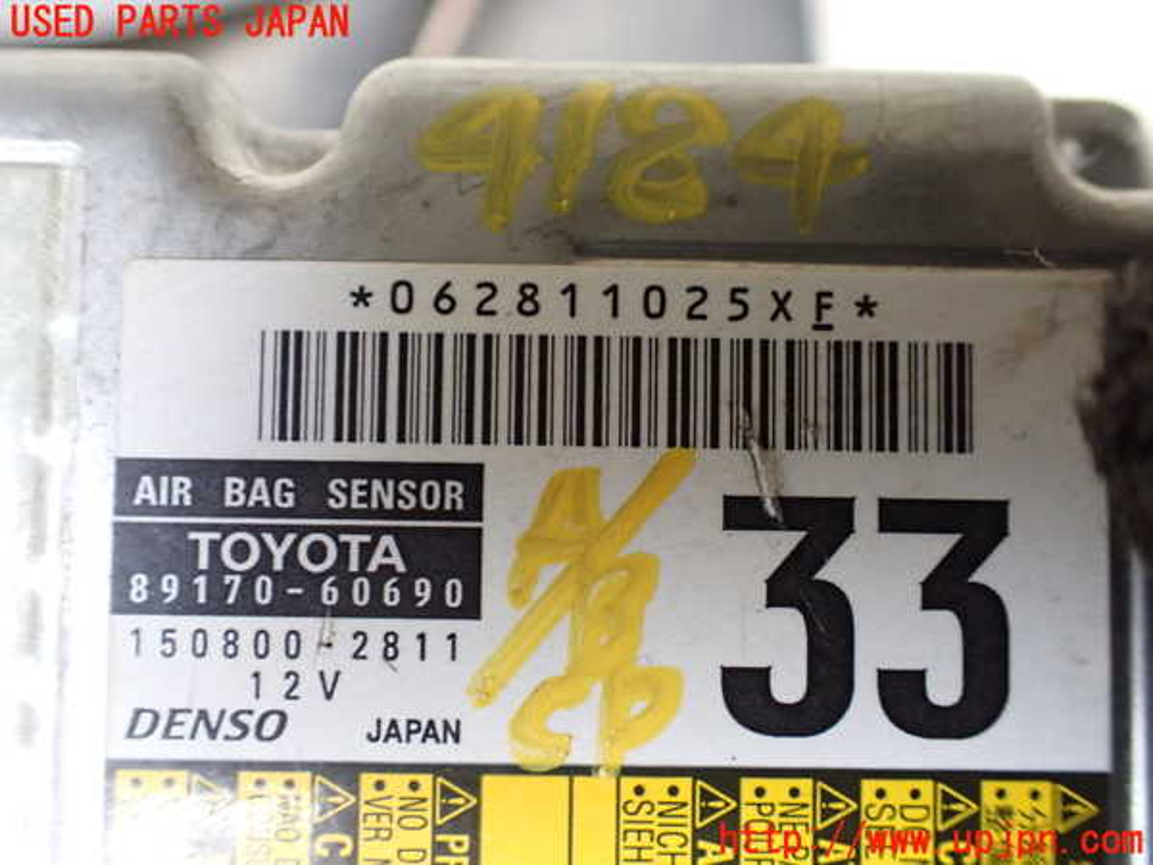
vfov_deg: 46.8
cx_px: 576
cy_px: 432
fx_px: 999
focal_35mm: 30
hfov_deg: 60.0
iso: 800
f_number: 2.3
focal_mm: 5.4
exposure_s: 1/80
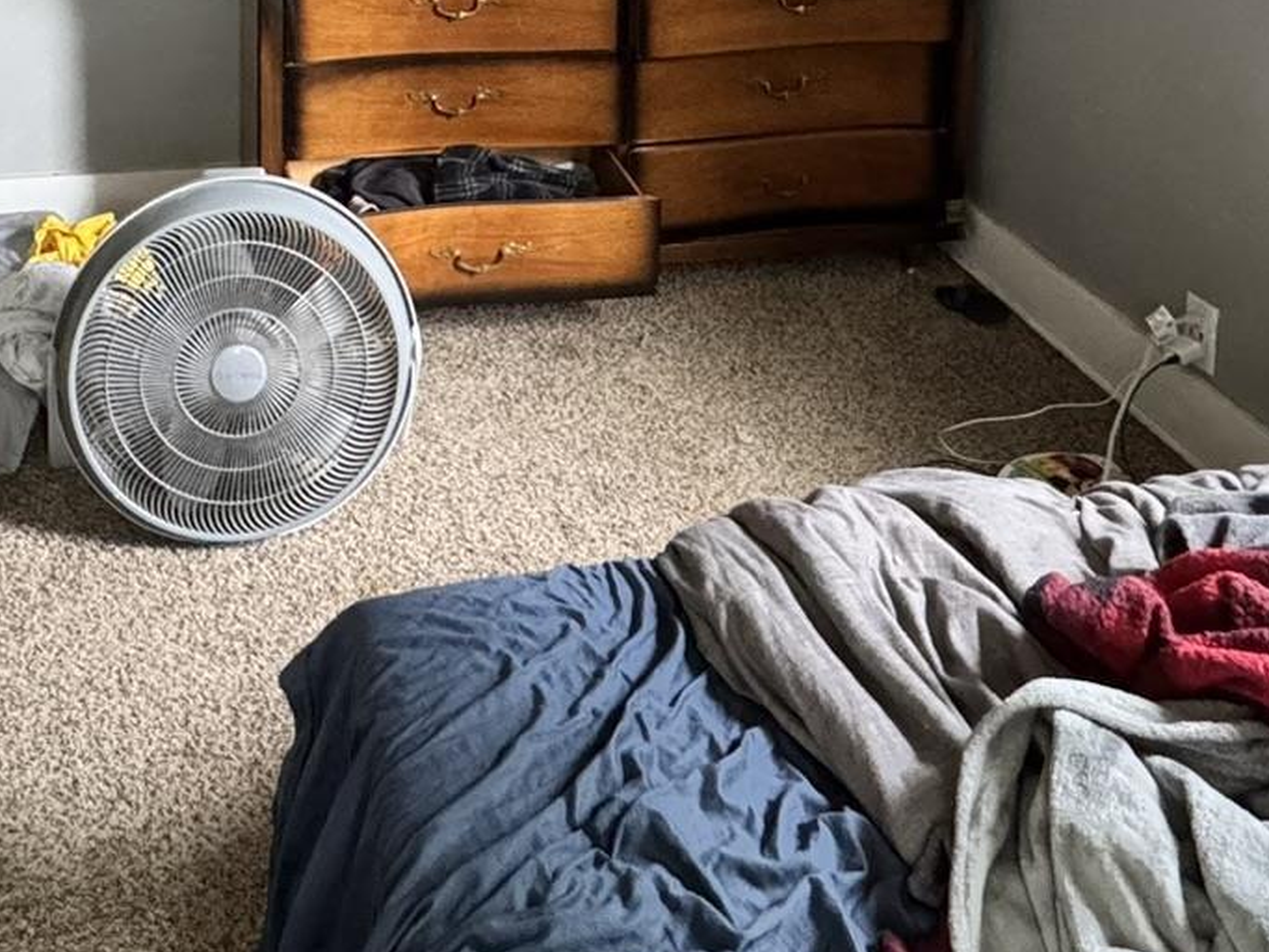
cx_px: 357
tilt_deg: -8.3
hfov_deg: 43.7
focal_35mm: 42
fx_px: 1539
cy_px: -247
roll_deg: -0.7
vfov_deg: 28.8
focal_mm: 2.22
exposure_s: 1/60
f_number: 2.2
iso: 1000
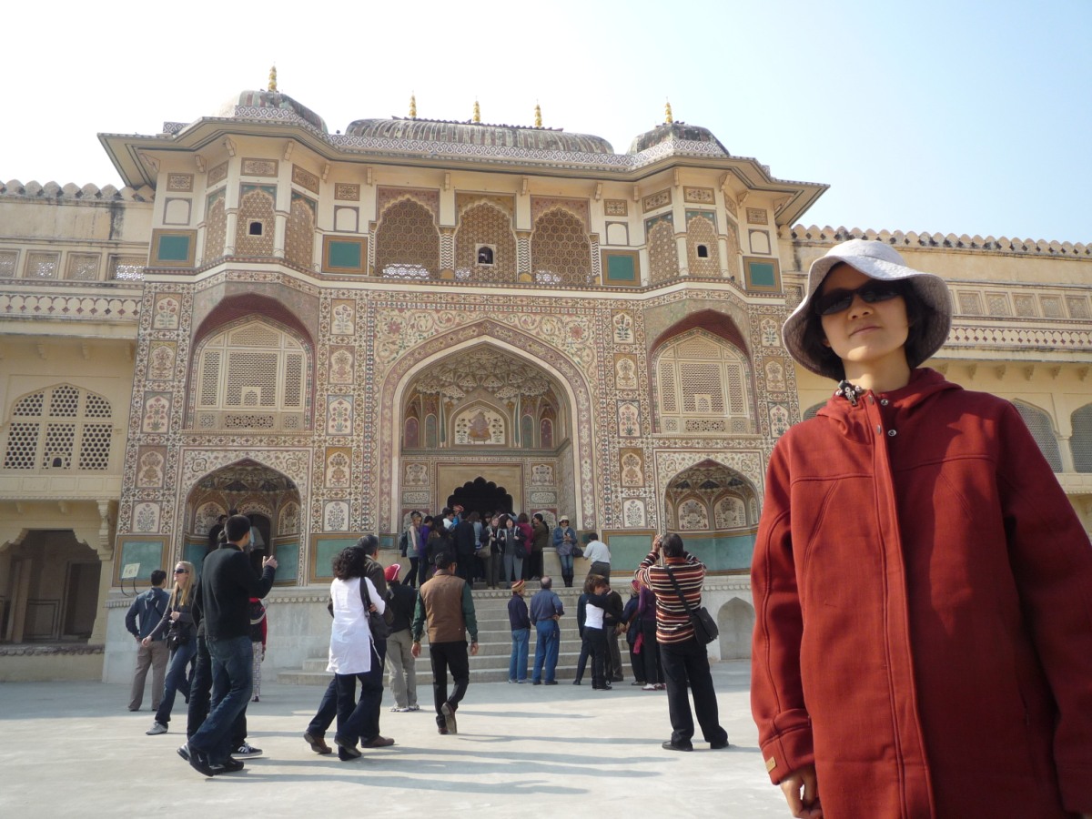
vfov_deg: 54.9
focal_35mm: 25
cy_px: 410
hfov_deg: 69.4
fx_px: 789
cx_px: 546
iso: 100
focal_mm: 4.4
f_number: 3.2
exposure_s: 1/500
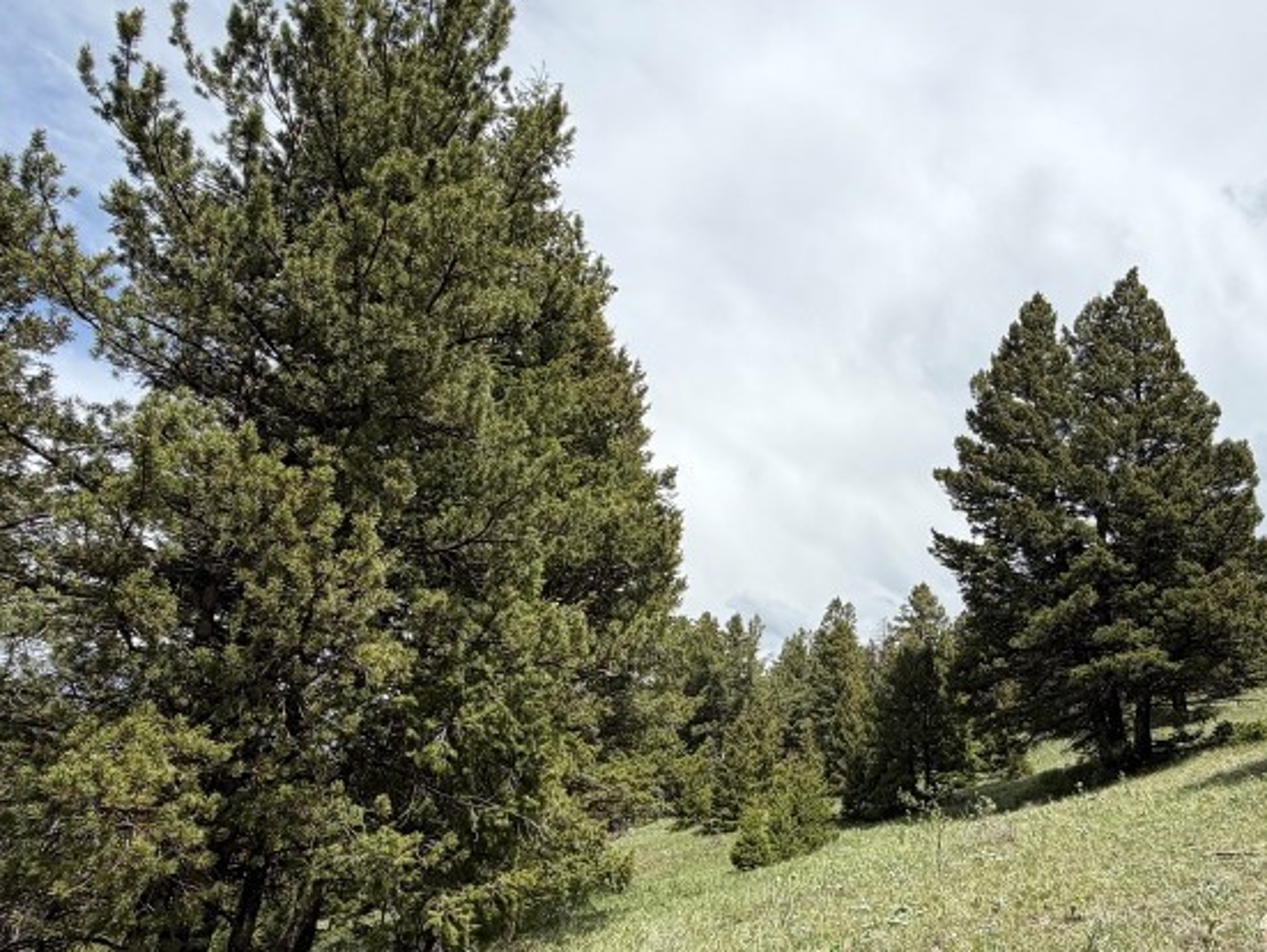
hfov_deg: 65.2
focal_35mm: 26
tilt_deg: +18.8
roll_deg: -5.8
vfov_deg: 52.5
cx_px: 860
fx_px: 952
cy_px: 602
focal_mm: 2.22
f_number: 2.2
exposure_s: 1/1068
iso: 20
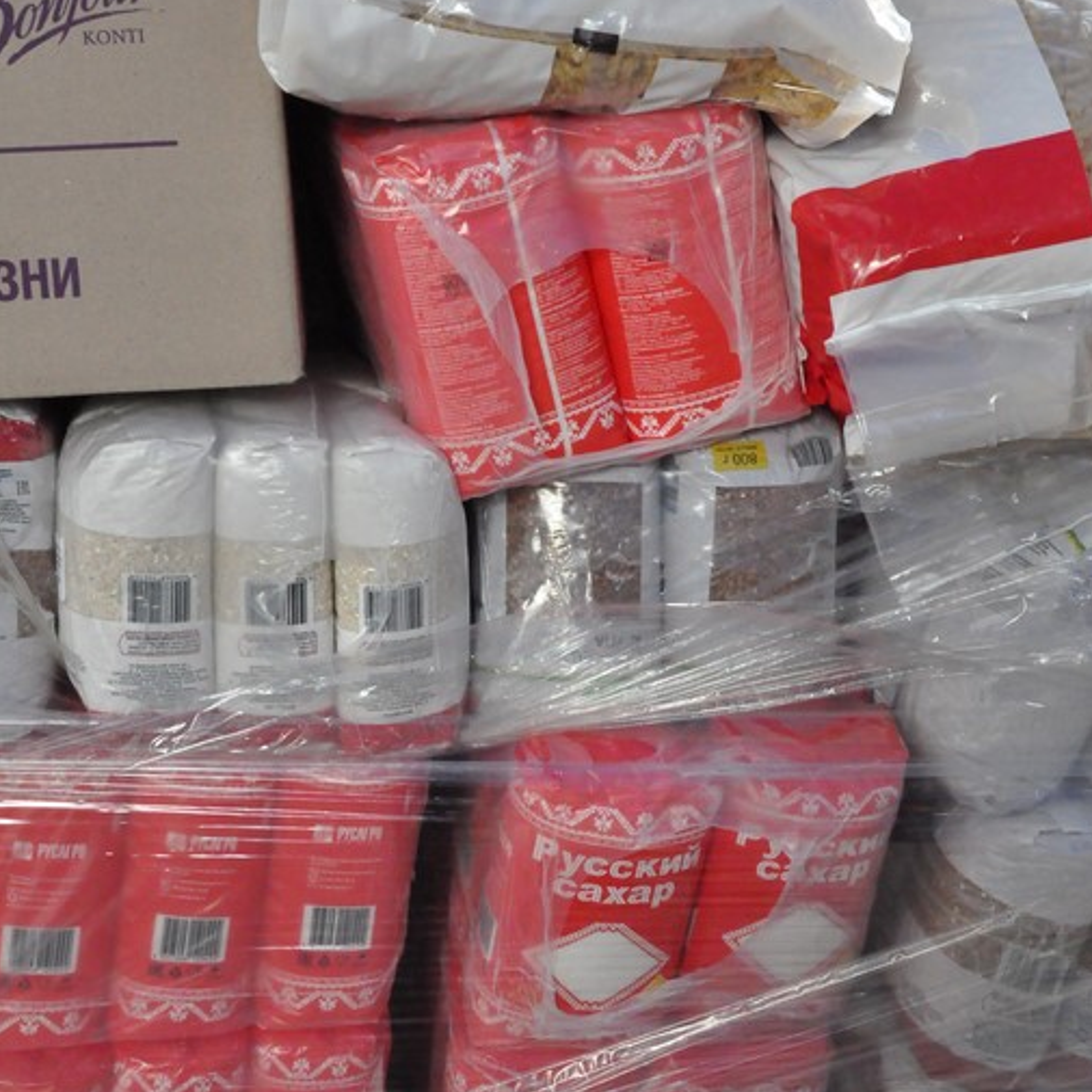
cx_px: 547
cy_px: 439
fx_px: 2213
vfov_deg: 27.7
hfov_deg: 27.7
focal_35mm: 62
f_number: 13
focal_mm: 32
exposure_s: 1/4000
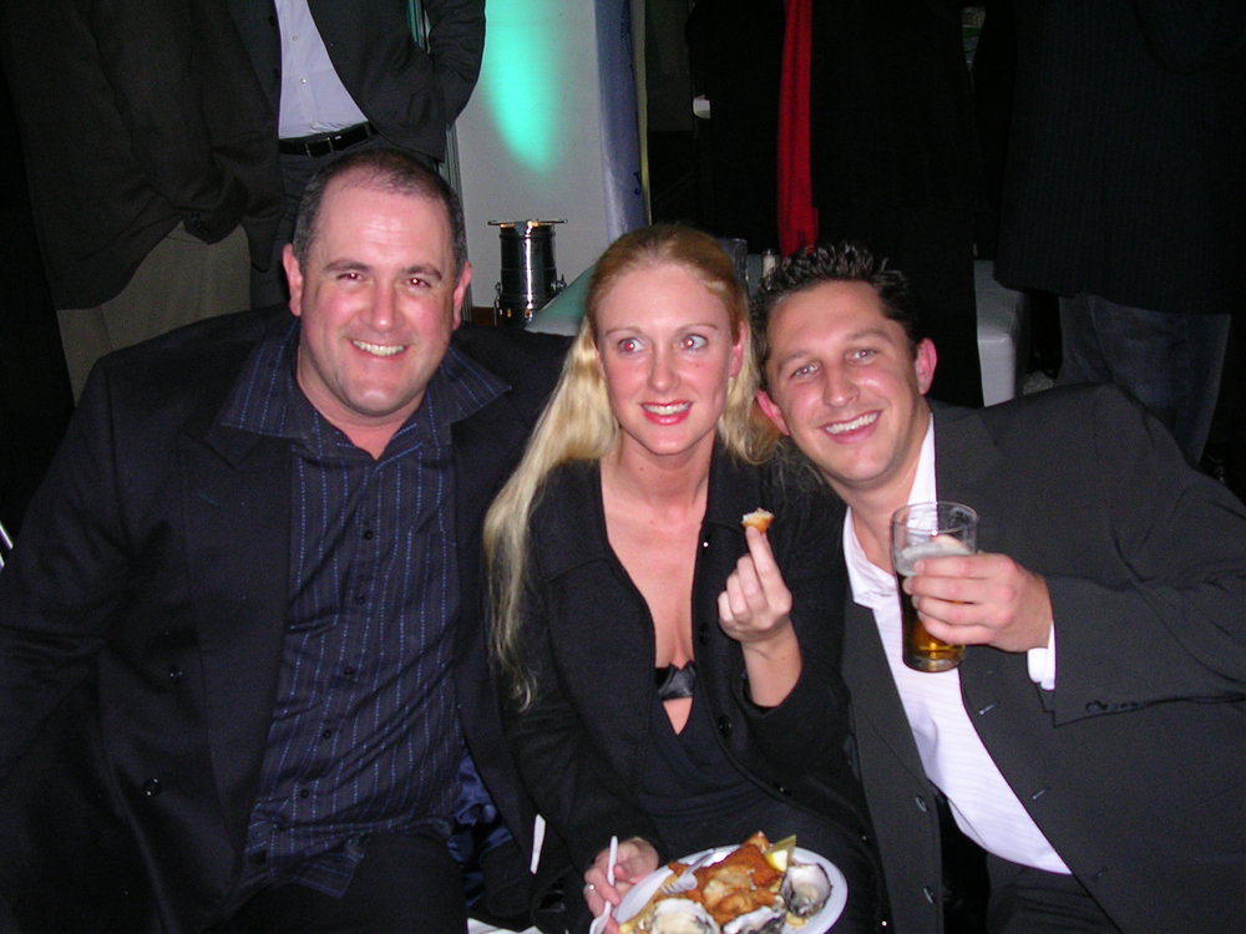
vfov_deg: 31.5
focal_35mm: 46
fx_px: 1656
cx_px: 623
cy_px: 467
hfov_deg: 41.2
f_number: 3
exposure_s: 1/60.1
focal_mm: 7.1
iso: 89
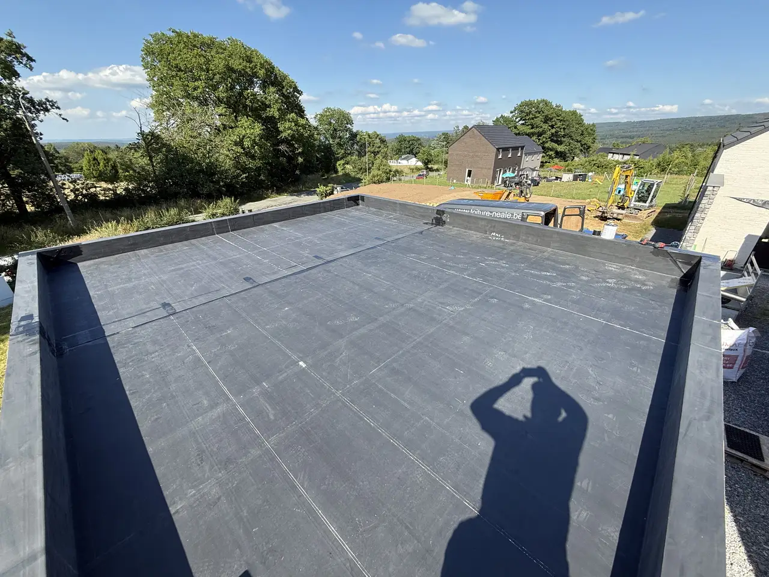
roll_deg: +0.5
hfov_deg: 102.1
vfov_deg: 85.7
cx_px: 384
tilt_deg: -27.1
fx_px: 311
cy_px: 288
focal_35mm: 14
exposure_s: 1/742
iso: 50
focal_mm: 2.22
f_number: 2.2
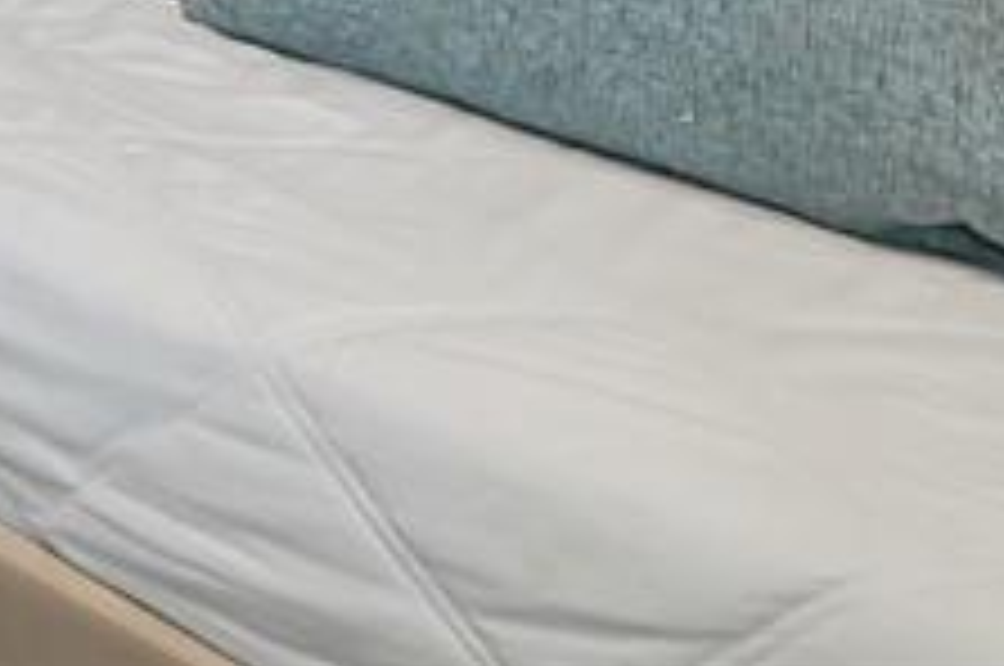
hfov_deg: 18.0
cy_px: -864
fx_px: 1986
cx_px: -1063
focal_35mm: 71
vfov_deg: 14.1
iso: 400
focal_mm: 15.5
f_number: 8
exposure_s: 1/20
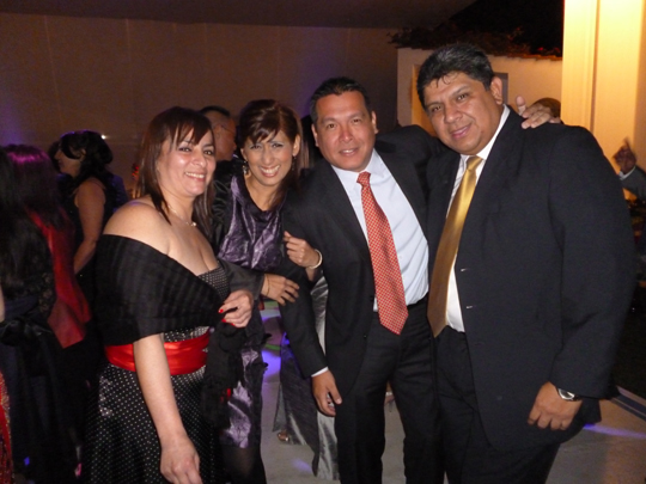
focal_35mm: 28
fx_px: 523
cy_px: 242
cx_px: 323
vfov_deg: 49.7
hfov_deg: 63.4
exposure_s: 1/60
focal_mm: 5
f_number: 3.1
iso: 800
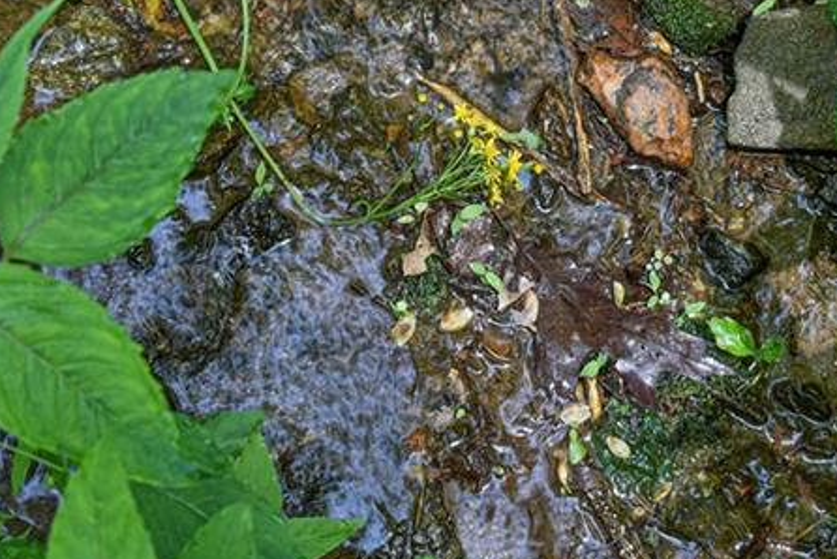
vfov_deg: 13.3
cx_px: 505
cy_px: -35
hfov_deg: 20.2
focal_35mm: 101
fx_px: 2350
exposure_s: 1/125
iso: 800
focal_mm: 44
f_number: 5.6
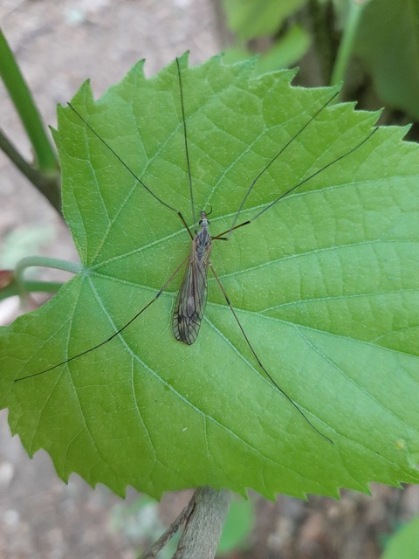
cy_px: 280
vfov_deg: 67.3
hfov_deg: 53.1
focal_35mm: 26
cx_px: 210
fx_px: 420
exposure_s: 1/50
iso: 250
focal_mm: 3.93
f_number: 1.7
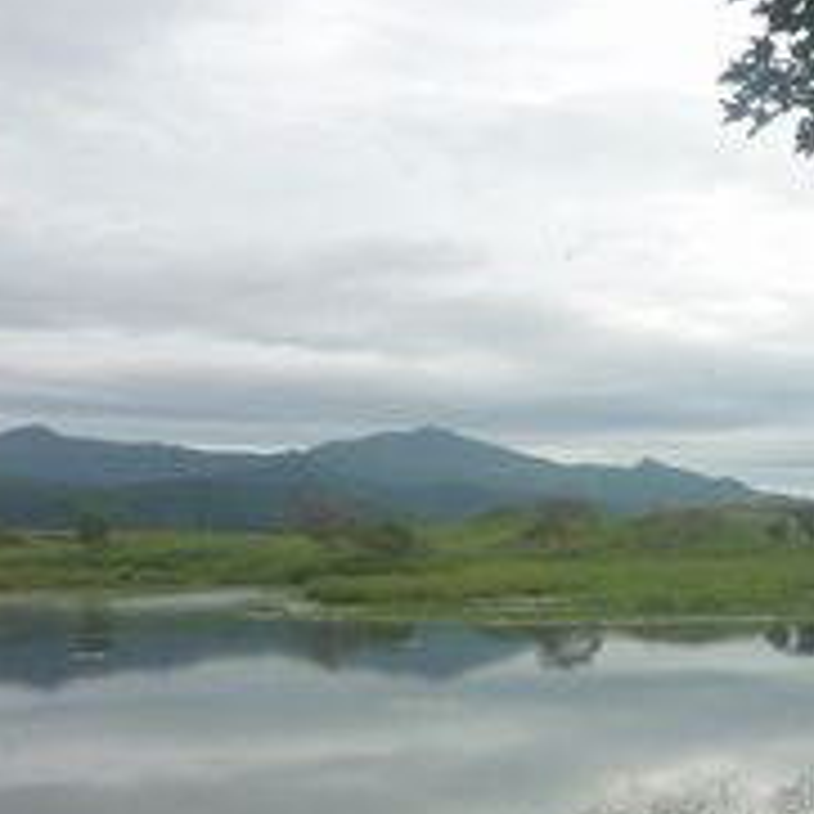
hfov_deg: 33.0
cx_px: 663
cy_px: 663
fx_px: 1330
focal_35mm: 50
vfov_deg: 33.0
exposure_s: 1/500
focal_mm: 4.4
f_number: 4
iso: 160
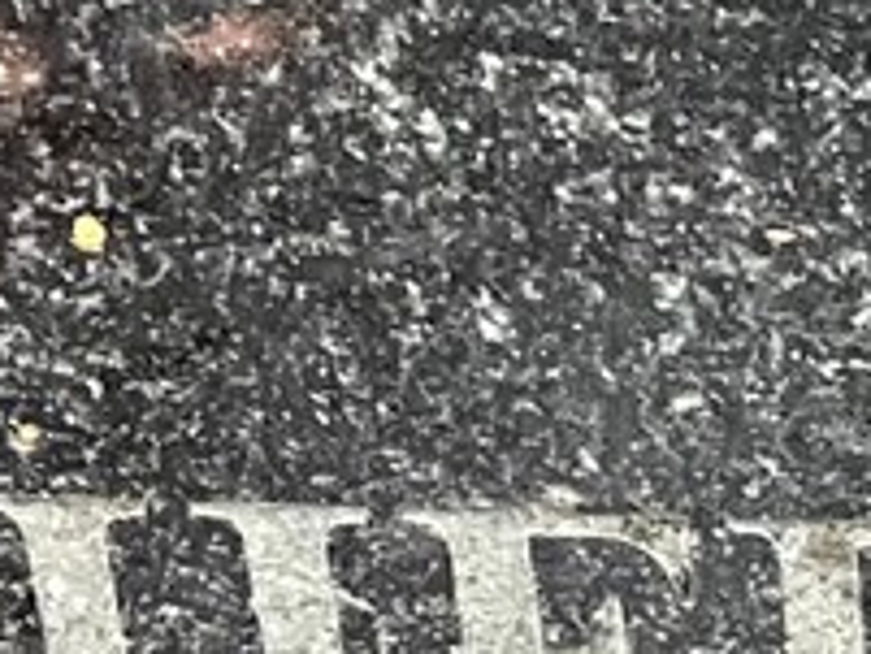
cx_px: 2223
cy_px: 853
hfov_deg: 9.3
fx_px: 4683
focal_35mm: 186
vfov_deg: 7.9
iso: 500
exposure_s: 1/60
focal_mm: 4.2
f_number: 1.6
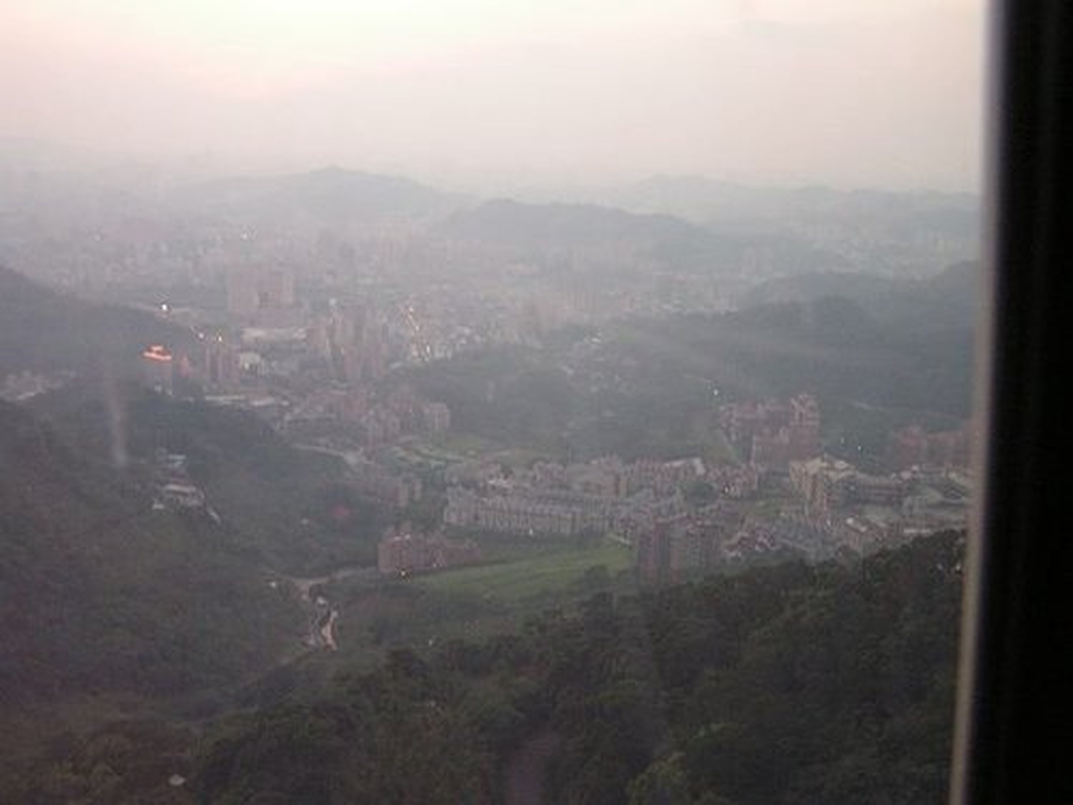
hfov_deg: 49.0
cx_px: 536
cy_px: 402
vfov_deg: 37.7
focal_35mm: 38
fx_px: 1178
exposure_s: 1/20
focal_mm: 6.3
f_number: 2.8
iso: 200
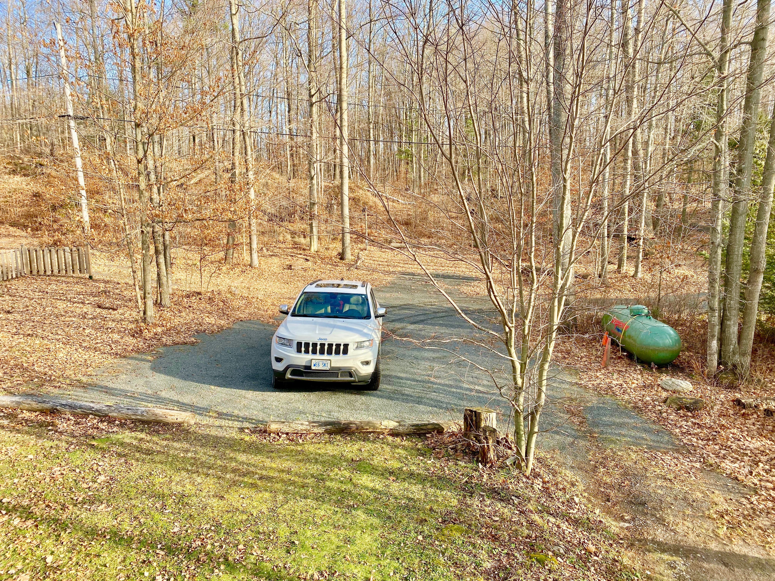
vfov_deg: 53.1
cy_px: 290
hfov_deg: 67.3
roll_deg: +1.1
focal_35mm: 26
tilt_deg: -10.9
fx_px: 582
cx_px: 388
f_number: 1.8
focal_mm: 4.25
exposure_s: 1/487
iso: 32
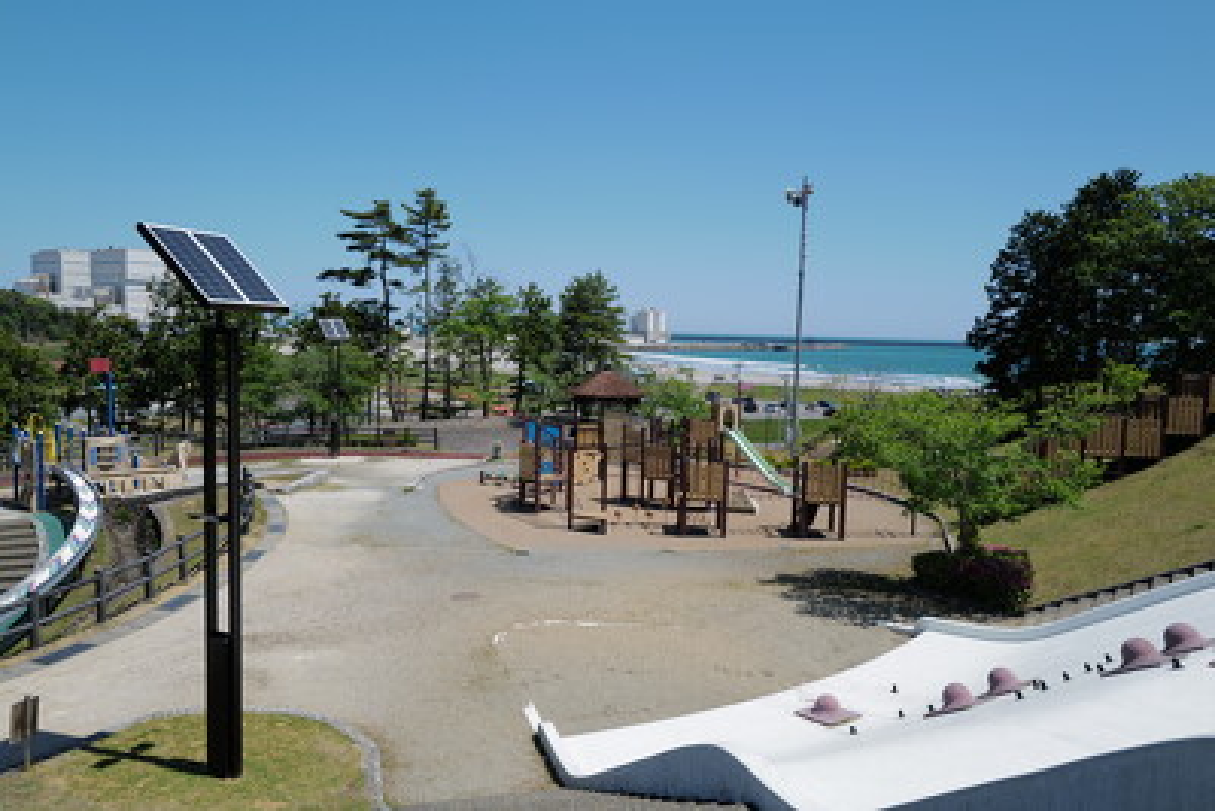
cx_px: 608
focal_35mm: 28
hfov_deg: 65.5
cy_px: 406
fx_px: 945
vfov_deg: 46.4
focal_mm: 28
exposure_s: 1/640
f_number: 5.6
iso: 100
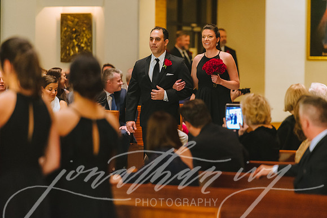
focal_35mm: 200
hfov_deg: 10.3
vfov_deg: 6.9
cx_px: 164
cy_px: 109
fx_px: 1817
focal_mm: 200
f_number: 2.8
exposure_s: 1/125
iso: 6400
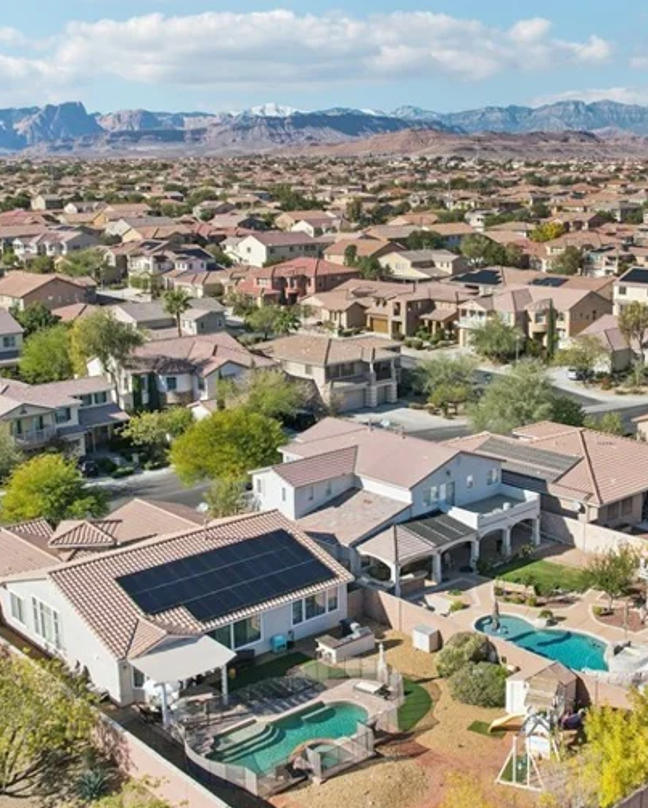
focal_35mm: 42
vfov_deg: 43.8
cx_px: 370
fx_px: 1006
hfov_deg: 35.6
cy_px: 392
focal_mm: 8.4
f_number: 2.8
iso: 120
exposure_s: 1/2500
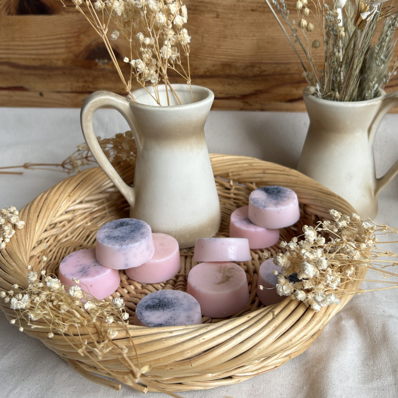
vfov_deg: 46.9
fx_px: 455
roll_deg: +0.8
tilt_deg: -21.2
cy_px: 154
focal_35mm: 35
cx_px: 204
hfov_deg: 47.2
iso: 50
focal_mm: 5.7
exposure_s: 1/387
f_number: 1.5
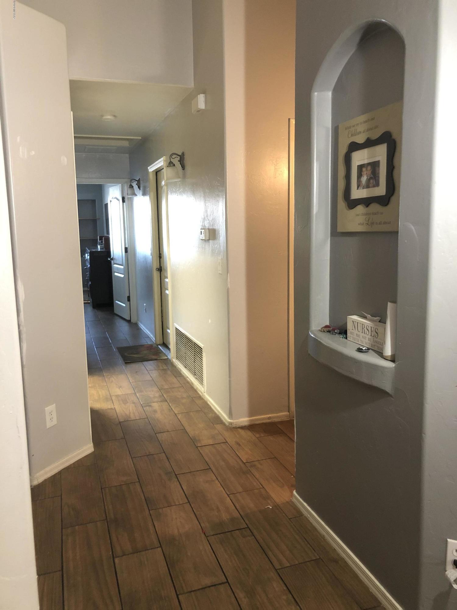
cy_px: 305
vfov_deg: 63.4
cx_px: 228
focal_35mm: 28
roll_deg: +0.6
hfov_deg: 49.7
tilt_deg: -7.7
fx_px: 493
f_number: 1.8
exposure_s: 1/5
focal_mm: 4
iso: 100
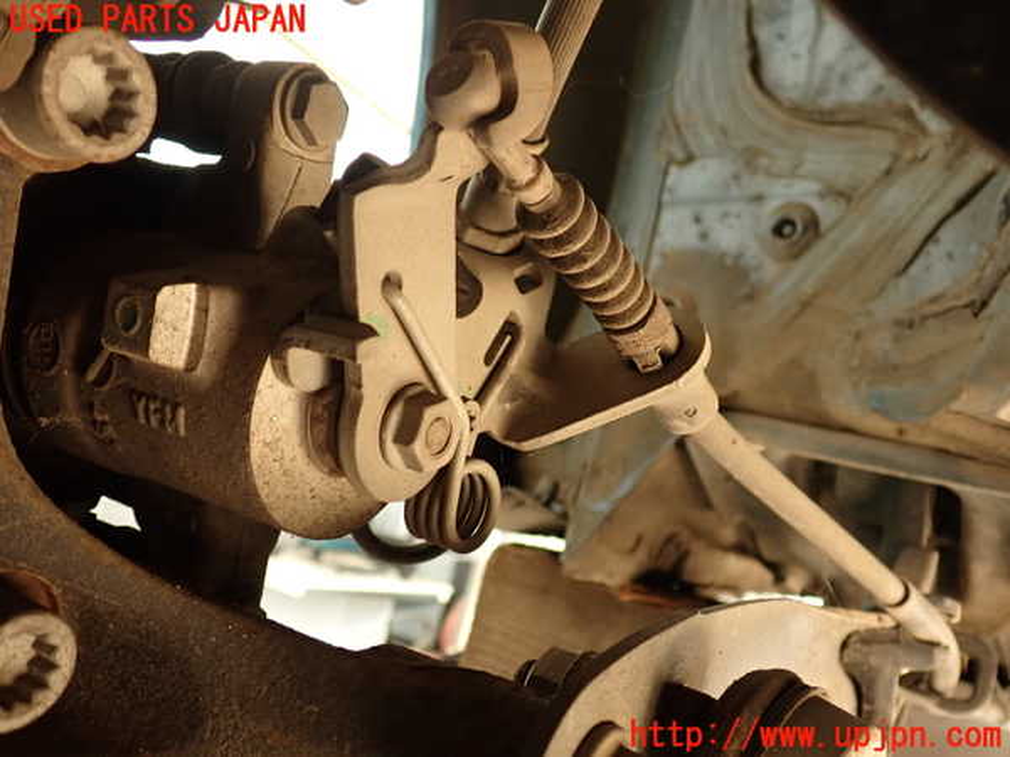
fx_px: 934
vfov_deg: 44.2
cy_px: 378
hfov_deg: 56.8
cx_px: 505
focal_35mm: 32
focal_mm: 5.79
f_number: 2.4
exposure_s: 1/30
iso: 200
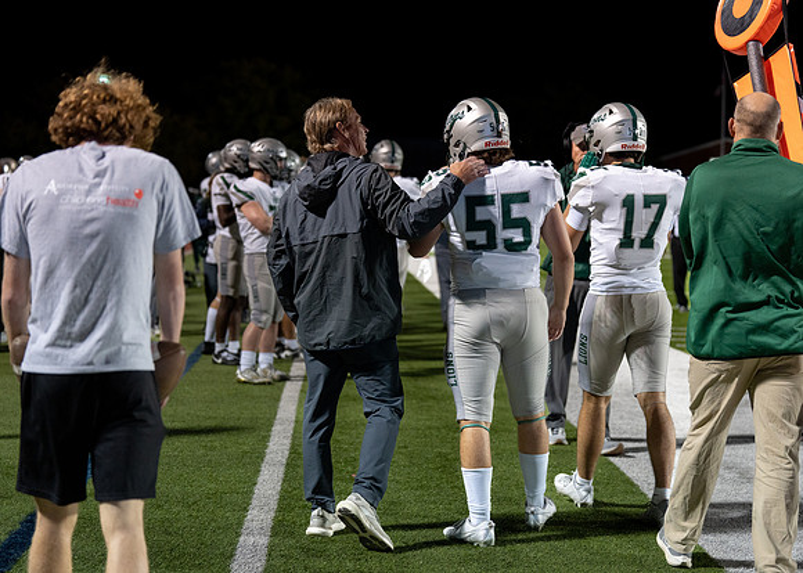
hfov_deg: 25.6
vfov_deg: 18.5
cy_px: 273
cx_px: 421
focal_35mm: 77
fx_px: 1764
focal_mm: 70
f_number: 2.8
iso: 1000
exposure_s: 1/320
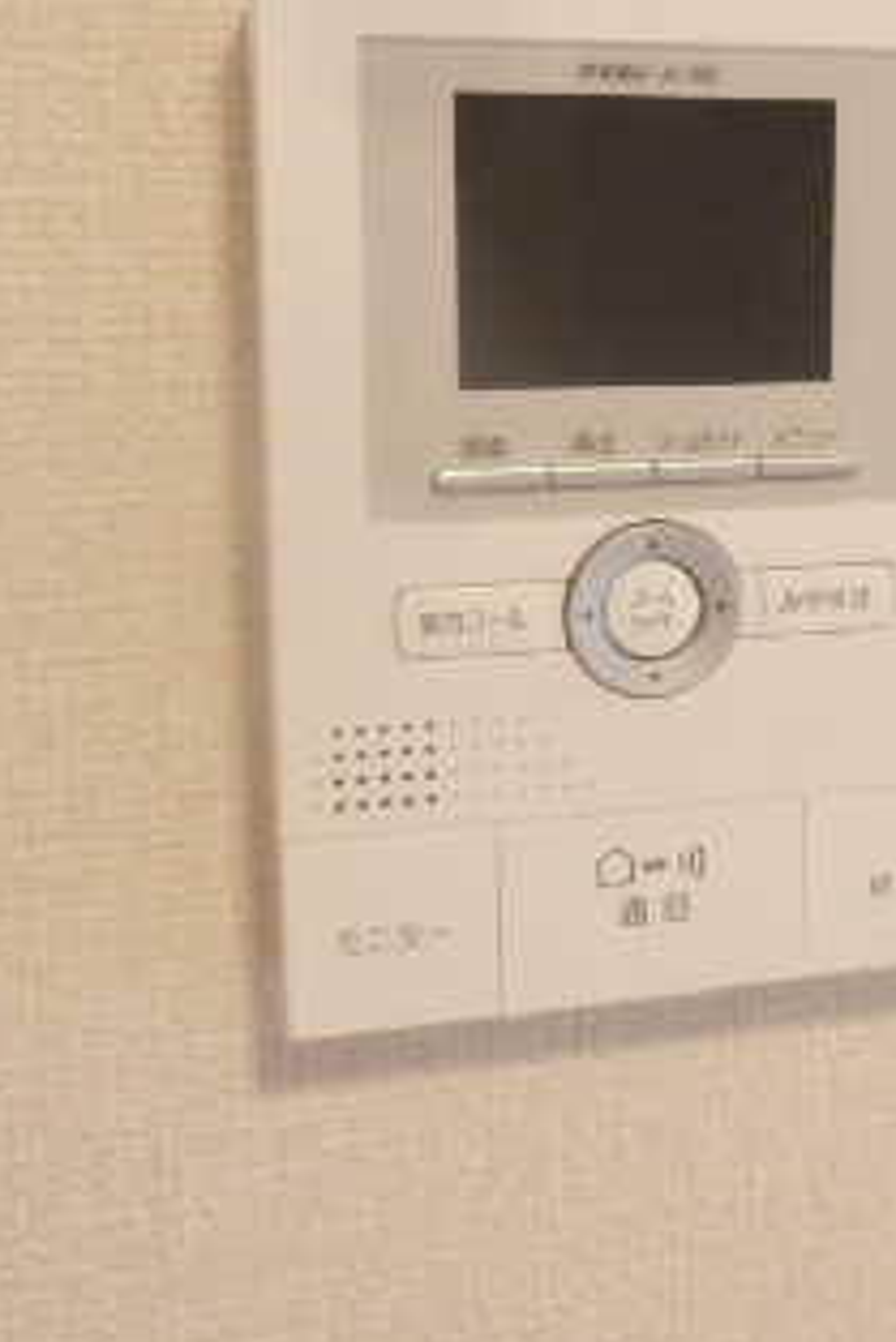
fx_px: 1902
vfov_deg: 38.5
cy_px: 476
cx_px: 699
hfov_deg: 26.1
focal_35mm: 51
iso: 320
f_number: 3
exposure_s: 1/30
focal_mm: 4.2
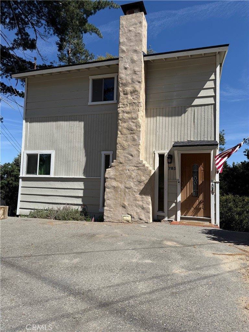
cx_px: 124
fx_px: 230
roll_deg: -1.1
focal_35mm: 24
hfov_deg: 56.8
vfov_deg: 71.6
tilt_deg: +5.2
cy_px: 166
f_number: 1.78
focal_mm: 6.76
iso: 80
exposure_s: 1/5714
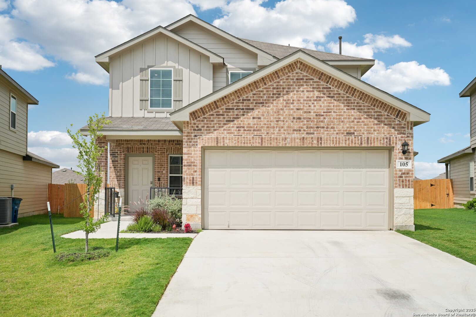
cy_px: 158
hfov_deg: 54.4
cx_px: 238
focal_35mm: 35
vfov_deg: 37.9
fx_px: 463
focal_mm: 35
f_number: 8
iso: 200
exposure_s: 1/500
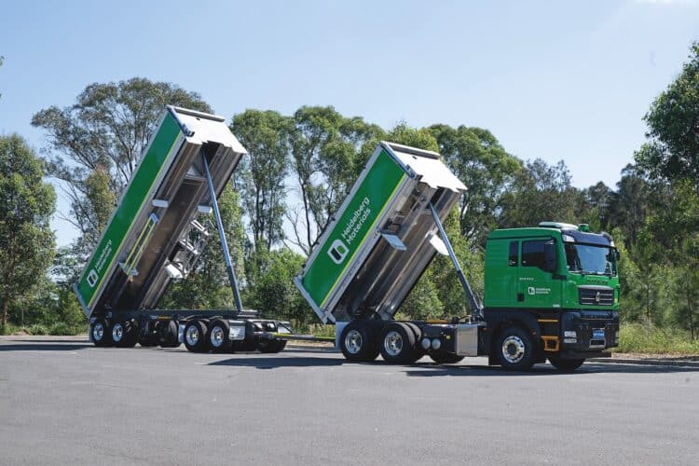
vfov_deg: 29.2
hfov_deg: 42.7
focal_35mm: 46
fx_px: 893
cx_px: 350
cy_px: 233
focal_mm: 46
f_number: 11
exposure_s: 1/100
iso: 125
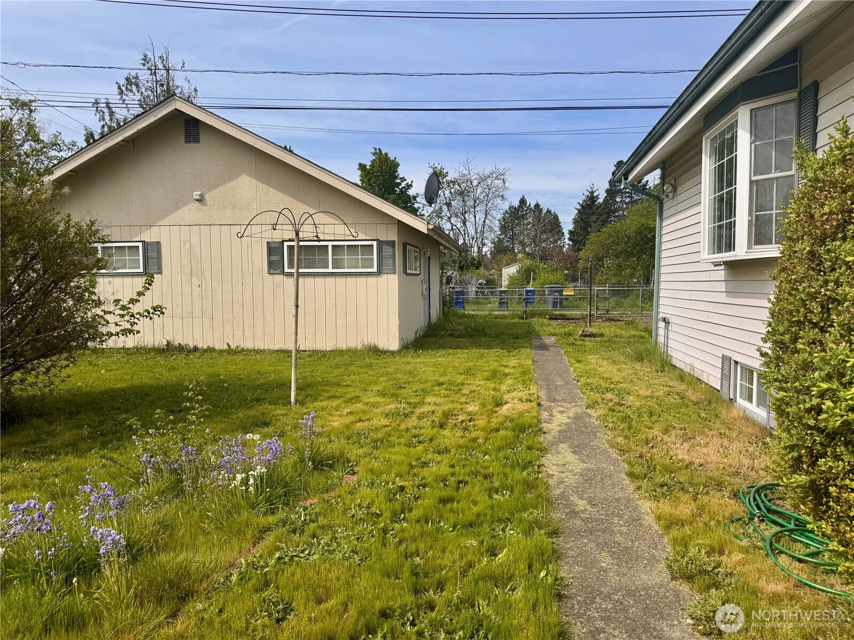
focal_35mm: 24
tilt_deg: -3.5
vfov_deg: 56.8
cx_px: 427
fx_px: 592
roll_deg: +0.7
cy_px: 320
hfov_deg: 71.6
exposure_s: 1/4950
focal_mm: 6.76
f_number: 1.78
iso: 80
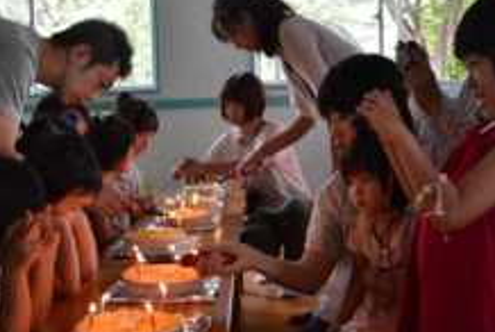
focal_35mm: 55
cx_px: 229
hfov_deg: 36.2
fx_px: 757
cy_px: 183
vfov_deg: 24.7
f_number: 3.8
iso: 400
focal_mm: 20
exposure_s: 1/40
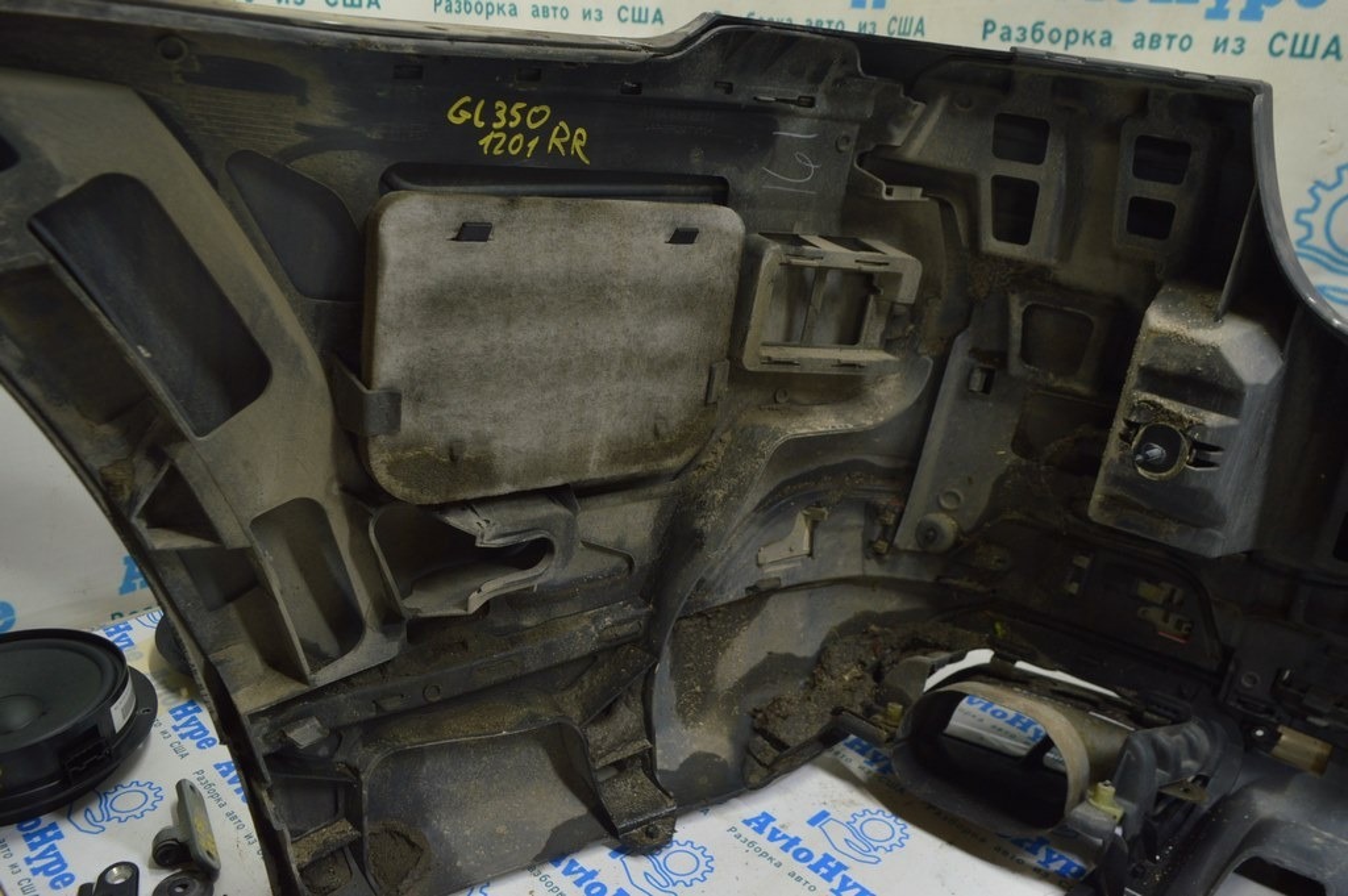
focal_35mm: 30
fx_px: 1122
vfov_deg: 43.5
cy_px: 448
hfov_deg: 62.0
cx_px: 674
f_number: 5.6
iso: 400
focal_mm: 20
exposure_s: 1/20
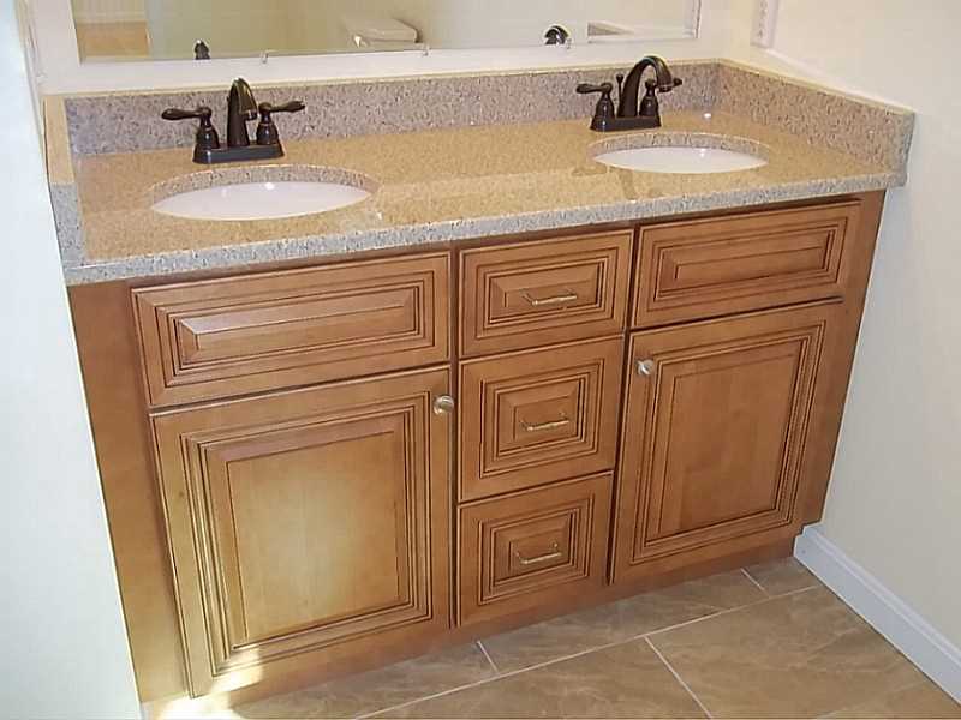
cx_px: 480
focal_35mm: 36
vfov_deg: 39.7
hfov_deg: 51.4
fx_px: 999
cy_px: 360
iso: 80
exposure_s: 1/30
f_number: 3.1
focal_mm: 6.5
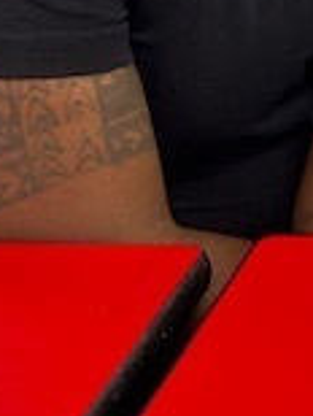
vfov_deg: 17.8
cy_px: 3
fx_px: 1298
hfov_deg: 13.2
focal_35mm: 108
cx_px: 434
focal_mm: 5.7
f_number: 1.5
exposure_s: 1/57
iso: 125
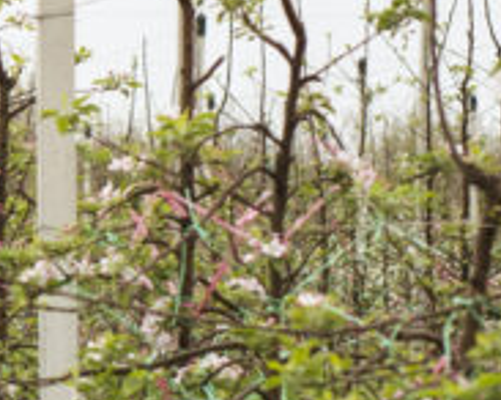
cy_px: 278
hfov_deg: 6.9
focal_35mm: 263
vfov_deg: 5.9
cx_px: -720
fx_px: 3896
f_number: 4
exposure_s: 1/3200
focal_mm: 50
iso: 400
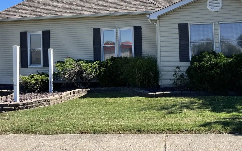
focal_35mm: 39
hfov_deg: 50.2
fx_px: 257
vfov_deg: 32.4
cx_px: 139
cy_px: 48
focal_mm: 5.7
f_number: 1.5
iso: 50
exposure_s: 1/2632
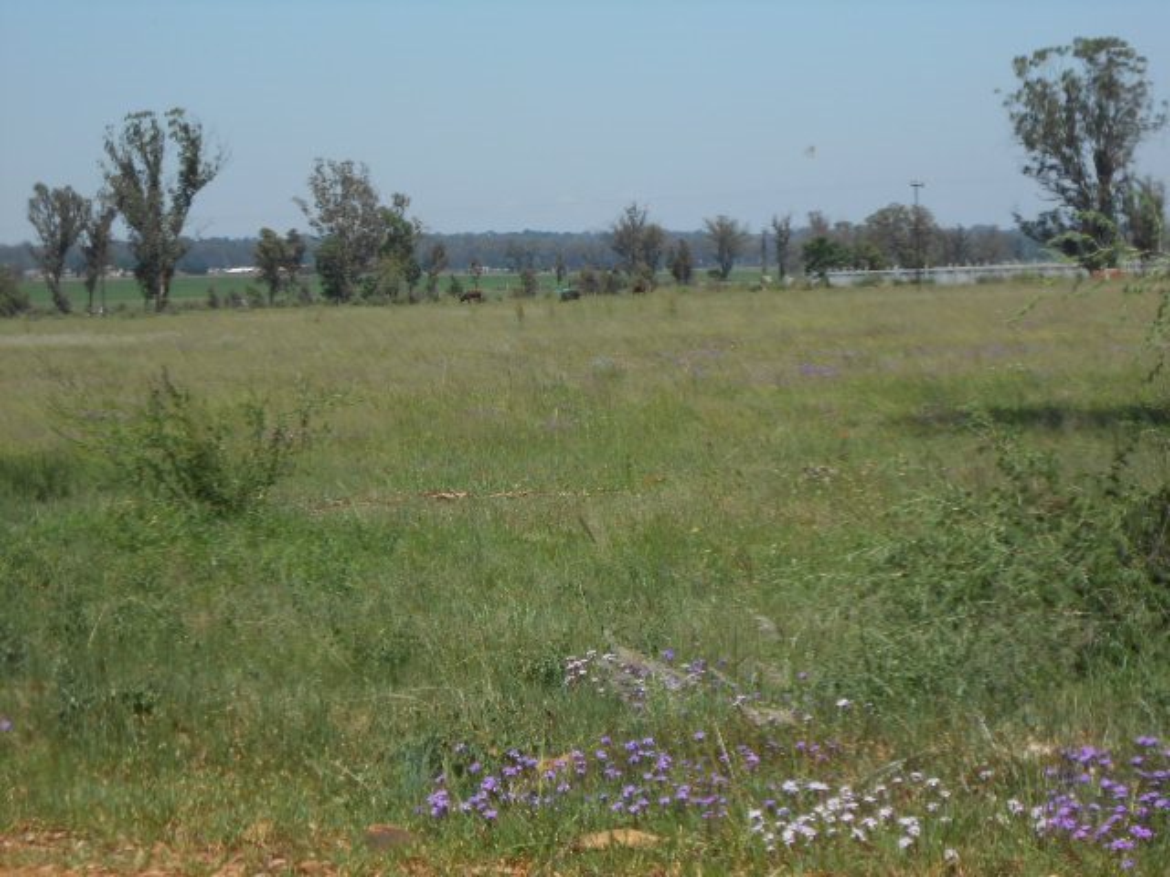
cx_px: 585
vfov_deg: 12.5
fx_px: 4022
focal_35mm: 119
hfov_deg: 16.6
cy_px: 438
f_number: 5.5
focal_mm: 21.2
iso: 80
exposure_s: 1/640
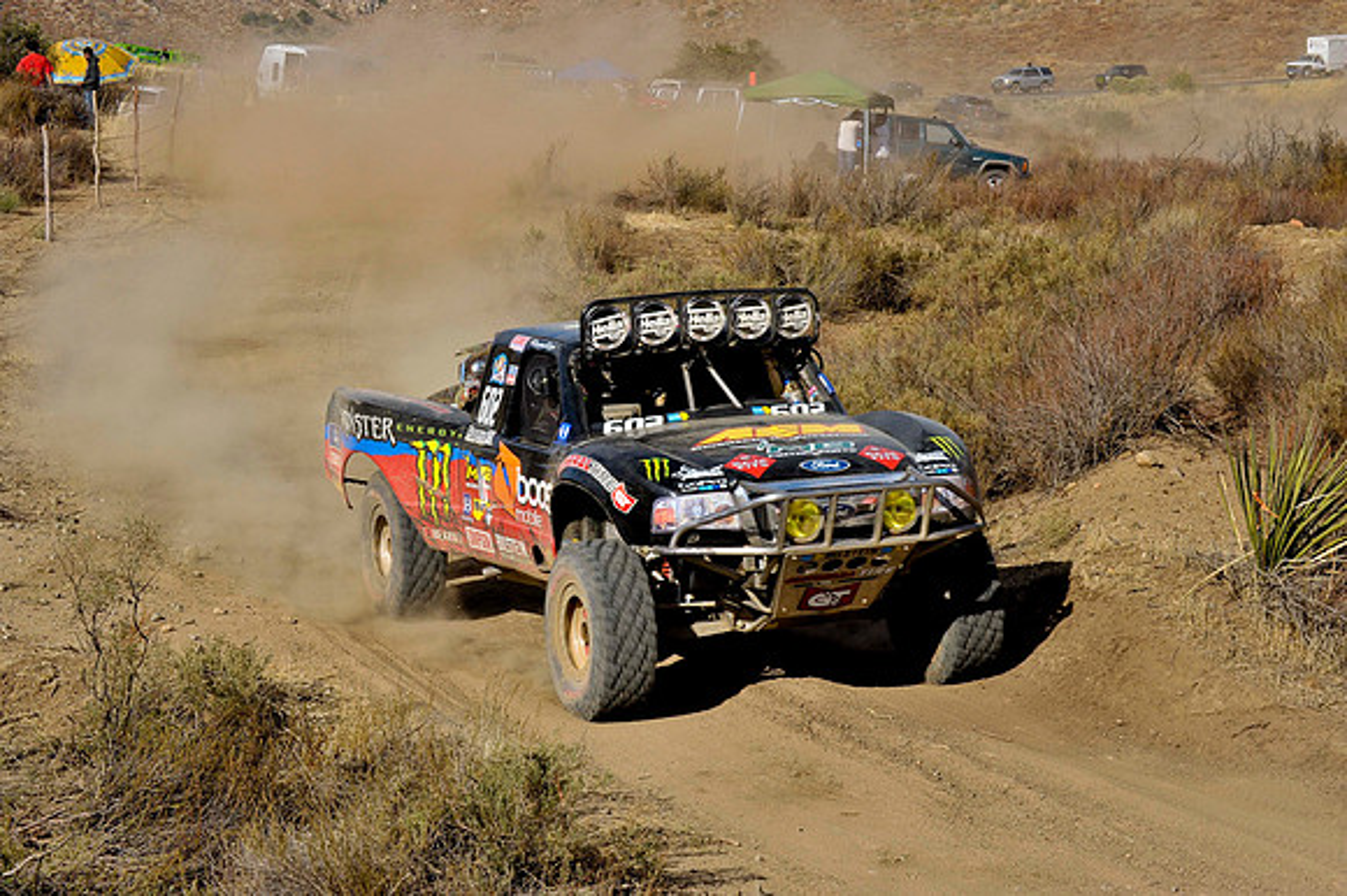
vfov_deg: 15.2
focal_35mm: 90
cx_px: 674
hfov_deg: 22.6
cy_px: 448
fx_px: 3365
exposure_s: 1/500
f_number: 16
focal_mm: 90
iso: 640
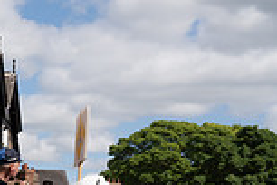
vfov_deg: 11.3
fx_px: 931
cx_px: -244
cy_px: 146
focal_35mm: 121
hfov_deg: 14.5
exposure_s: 1/1000
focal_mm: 32
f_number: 5
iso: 125
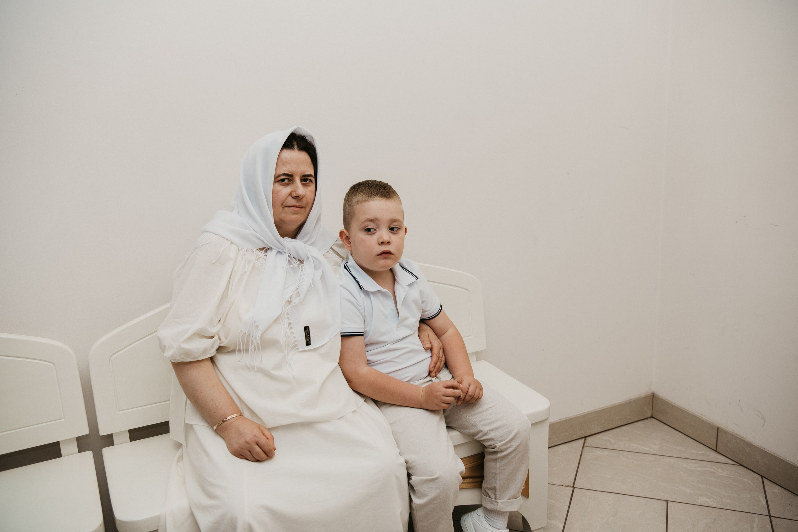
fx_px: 741
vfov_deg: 39.5
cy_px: 266
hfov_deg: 56.6
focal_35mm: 33
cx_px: 399
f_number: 4
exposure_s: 1/160
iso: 320
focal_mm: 32
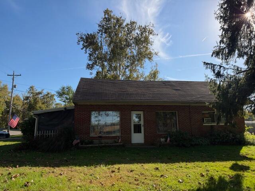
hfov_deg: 71.6
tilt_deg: +11.2
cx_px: 128
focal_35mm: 24
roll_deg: +2.0
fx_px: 177
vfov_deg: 56.8
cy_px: 96
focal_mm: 6.93
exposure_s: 1/2494
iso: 64
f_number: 1.8
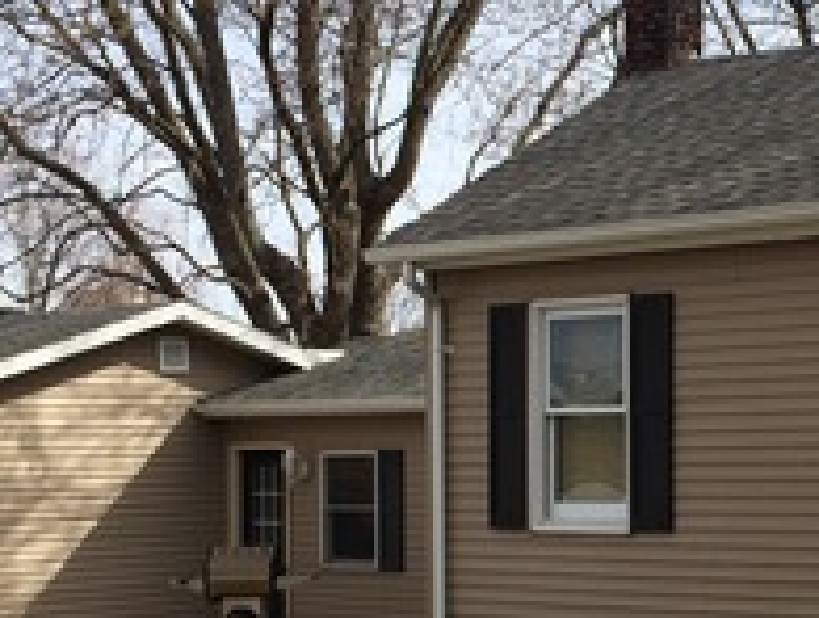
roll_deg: +0.8
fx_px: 2252
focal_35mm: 95
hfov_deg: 19.9
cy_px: 383
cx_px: 832
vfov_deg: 15.6
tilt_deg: +2.4
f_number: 2.2
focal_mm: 4.15
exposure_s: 1/1786
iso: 32
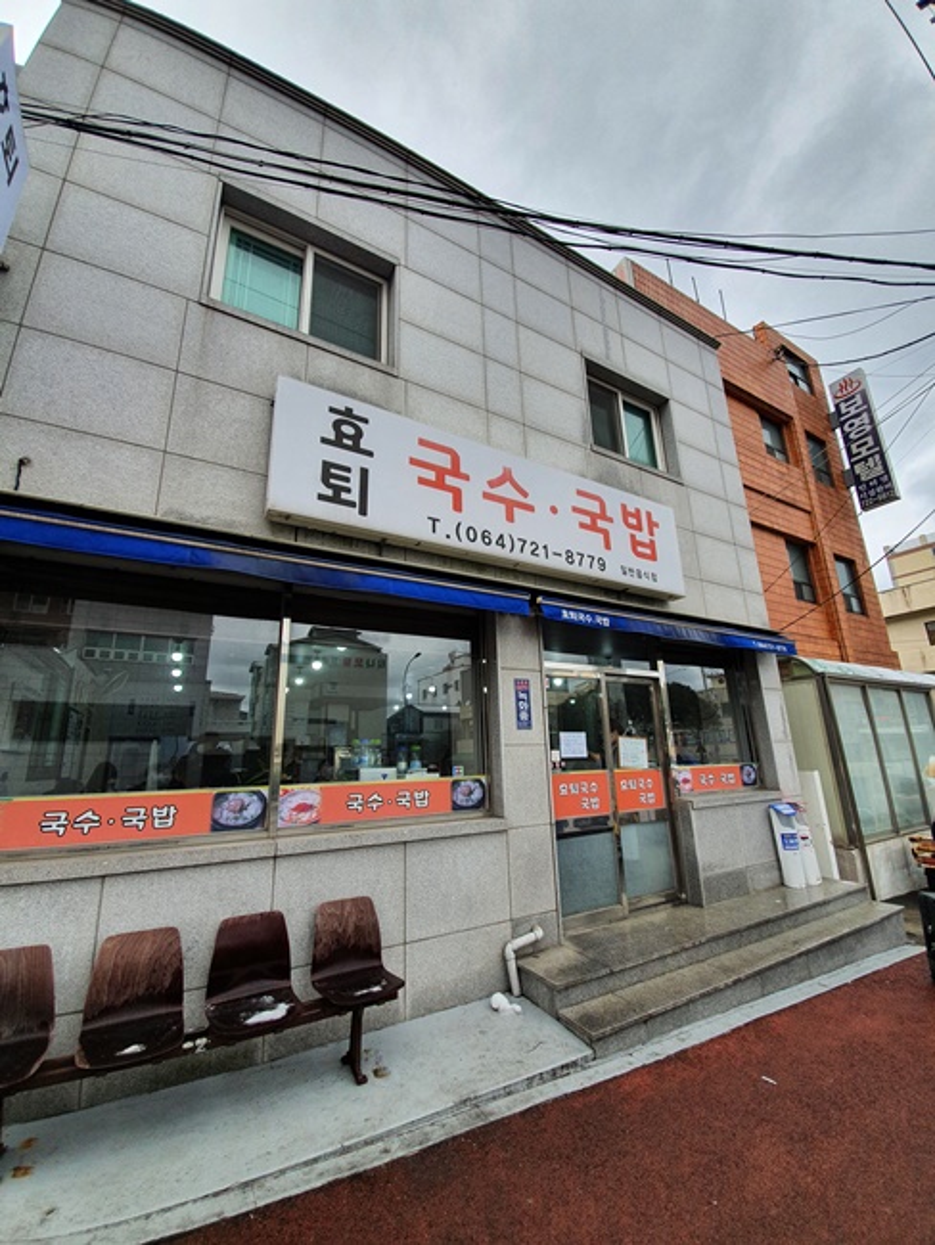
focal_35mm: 13
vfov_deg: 106.2
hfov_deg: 90.0
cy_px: 622
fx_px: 468
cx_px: 468
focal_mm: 1.8
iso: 50
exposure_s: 1/210
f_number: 2.2
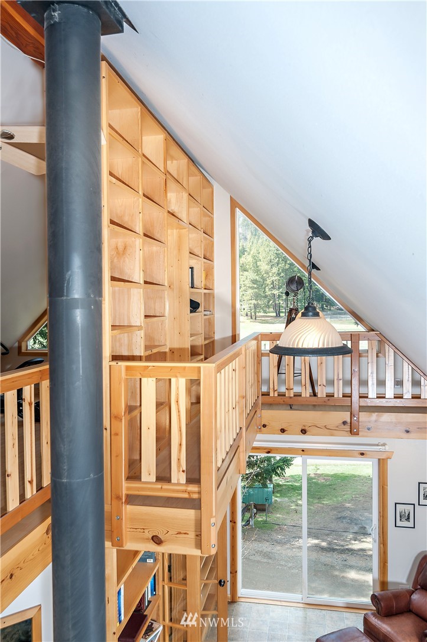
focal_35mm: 28
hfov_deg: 46.4
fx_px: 499
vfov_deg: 65.5
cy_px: 321
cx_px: 214
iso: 200
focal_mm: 28
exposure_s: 1/160
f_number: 5.6
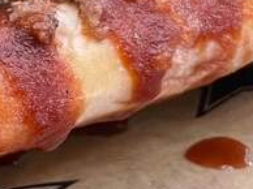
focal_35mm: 161
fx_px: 1175
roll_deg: -5.0
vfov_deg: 9.1
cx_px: -133
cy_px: -12
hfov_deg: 11.7
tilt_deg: -37.9
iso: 160
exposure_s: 1/60
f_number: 1.6
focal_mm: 4.2
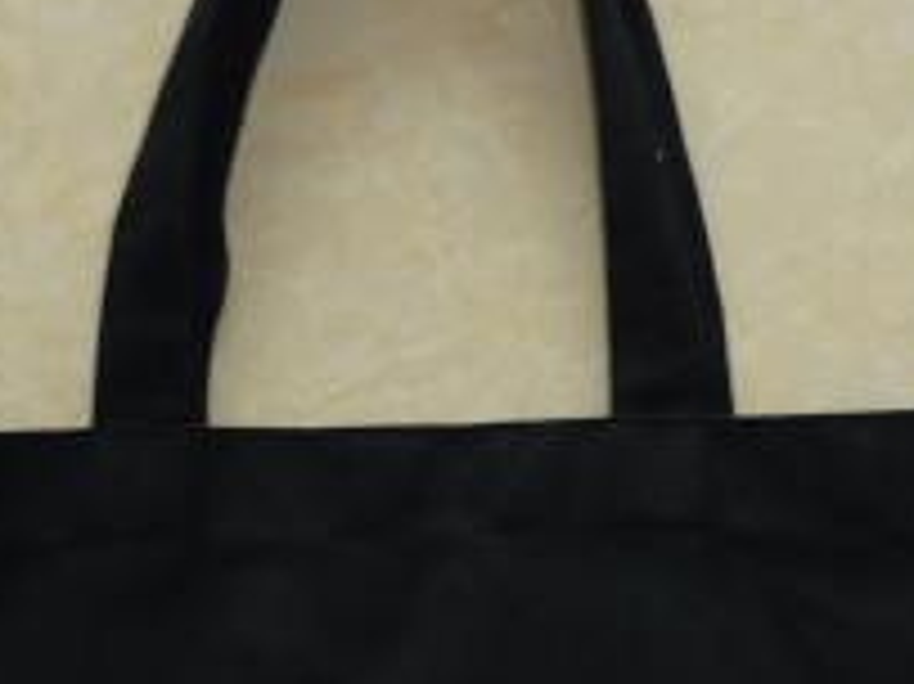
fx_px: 3430
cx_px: 401
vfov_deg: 11.2
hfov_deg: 15.2
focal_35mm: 130
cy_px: 828
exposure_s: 1/30
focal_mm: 5.5
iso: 100
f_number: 2.8
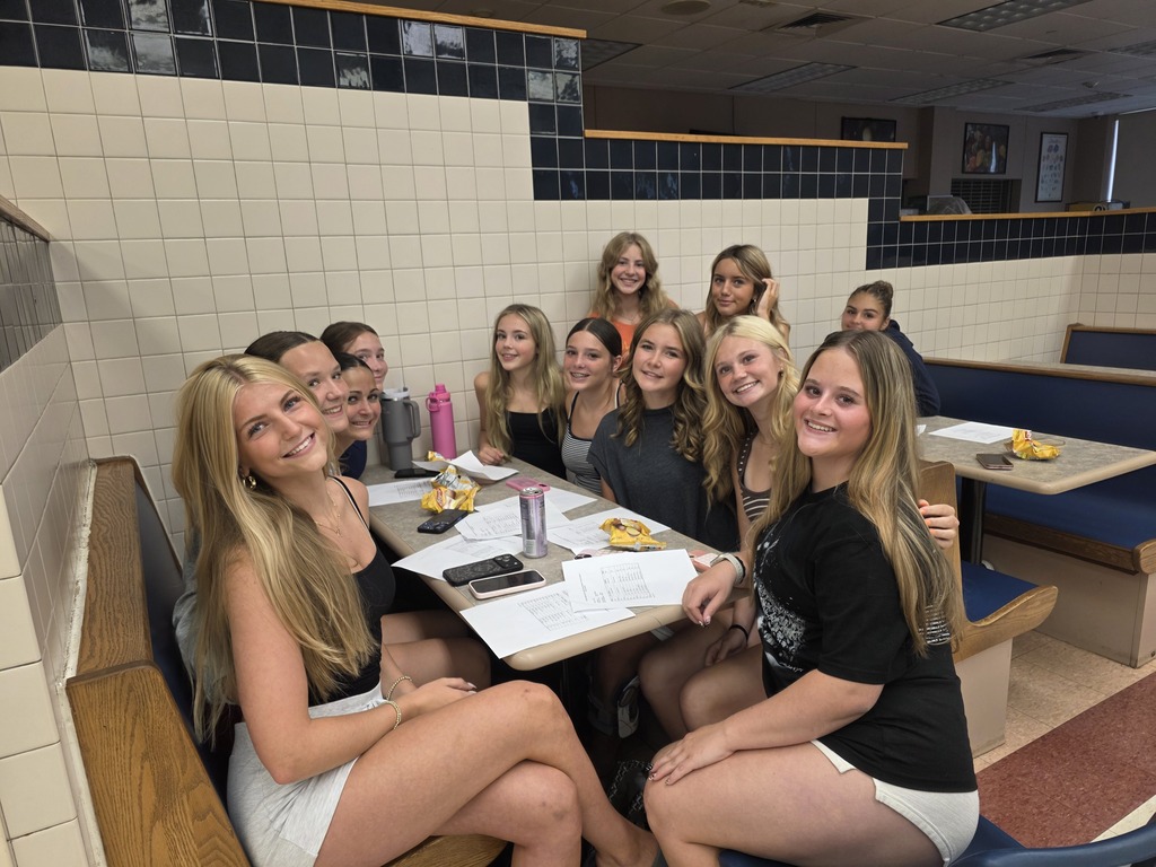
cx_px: 578
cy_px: 434
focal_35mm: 23
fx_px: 768
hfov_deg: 73.9
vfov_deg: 58.9
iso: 100
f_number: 1.7
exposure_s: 1/120
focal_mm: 6.3
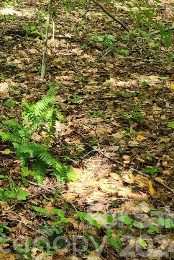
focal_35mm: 72
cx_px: -179
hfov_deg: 15.1
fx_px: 521
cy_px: -16
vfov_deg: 26.2
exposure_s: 1/120
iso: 200
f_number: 1.8
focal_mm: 5.4
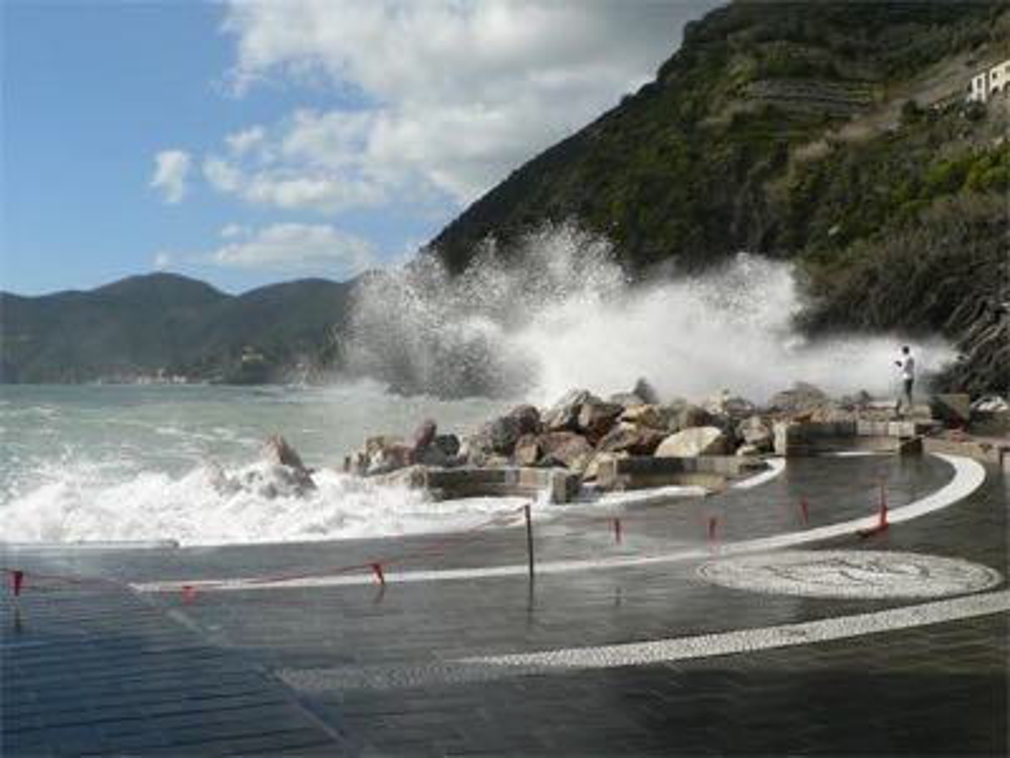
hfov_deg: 51.4
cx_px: 505
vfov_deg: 39.7
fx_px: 1050
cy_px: 379
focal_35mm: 36
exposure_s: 1/500
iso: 80
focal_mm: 6
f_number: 5.6
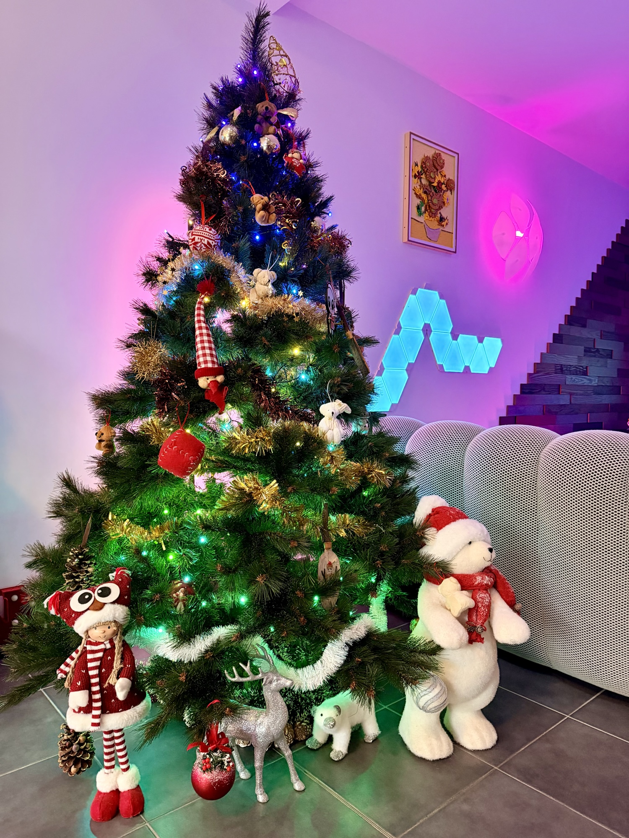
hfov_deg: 56.8
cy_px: 419
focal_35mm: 24
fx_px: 581
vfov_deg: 71.6
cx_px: 314
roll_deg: -0.4
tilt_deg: -2.5
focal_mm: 6.76
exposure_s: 1/45
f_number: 1.78
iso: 800
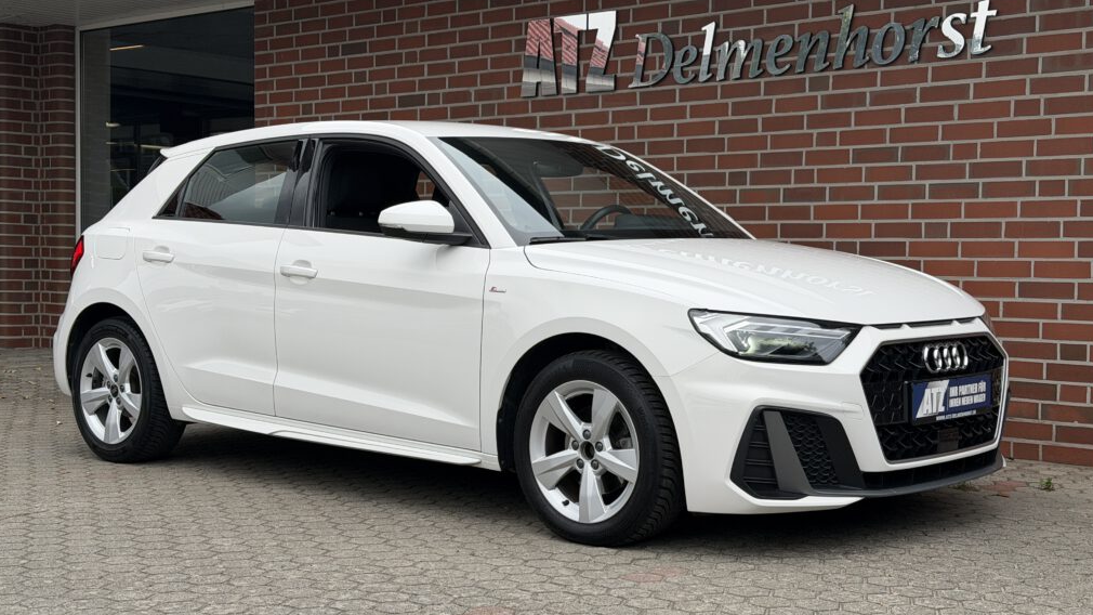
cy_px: 329
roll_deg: -0.7
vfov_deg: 22.6
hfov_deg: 39.2
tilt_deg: -2.7
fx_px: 1536
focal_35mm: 53
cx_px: 550
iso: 64
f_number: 1.78
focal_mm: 6.76
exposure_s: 1/2577
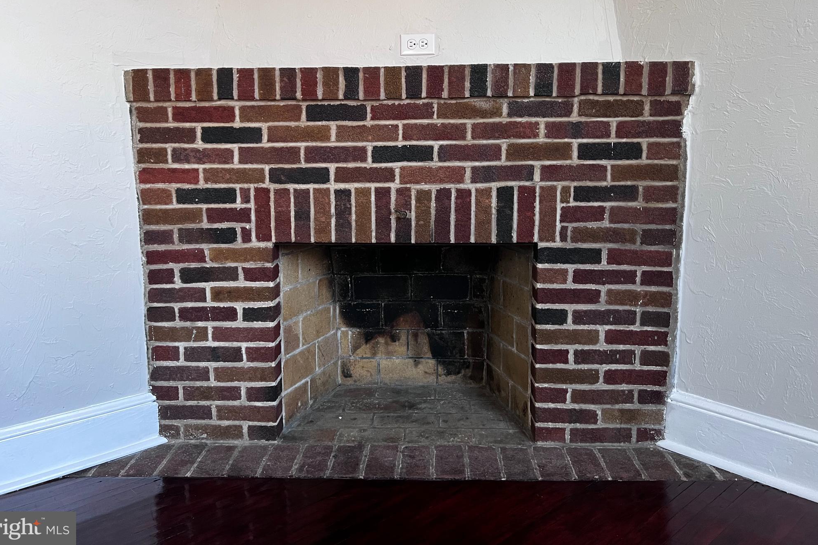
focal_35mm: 28
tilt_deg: -6.5
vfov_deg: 46.2
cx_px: 396
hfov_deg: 65.5
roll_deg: -0.4
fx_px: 636
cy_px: 228
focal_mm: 5.7
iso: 160
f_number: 1.5
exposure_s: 1/60
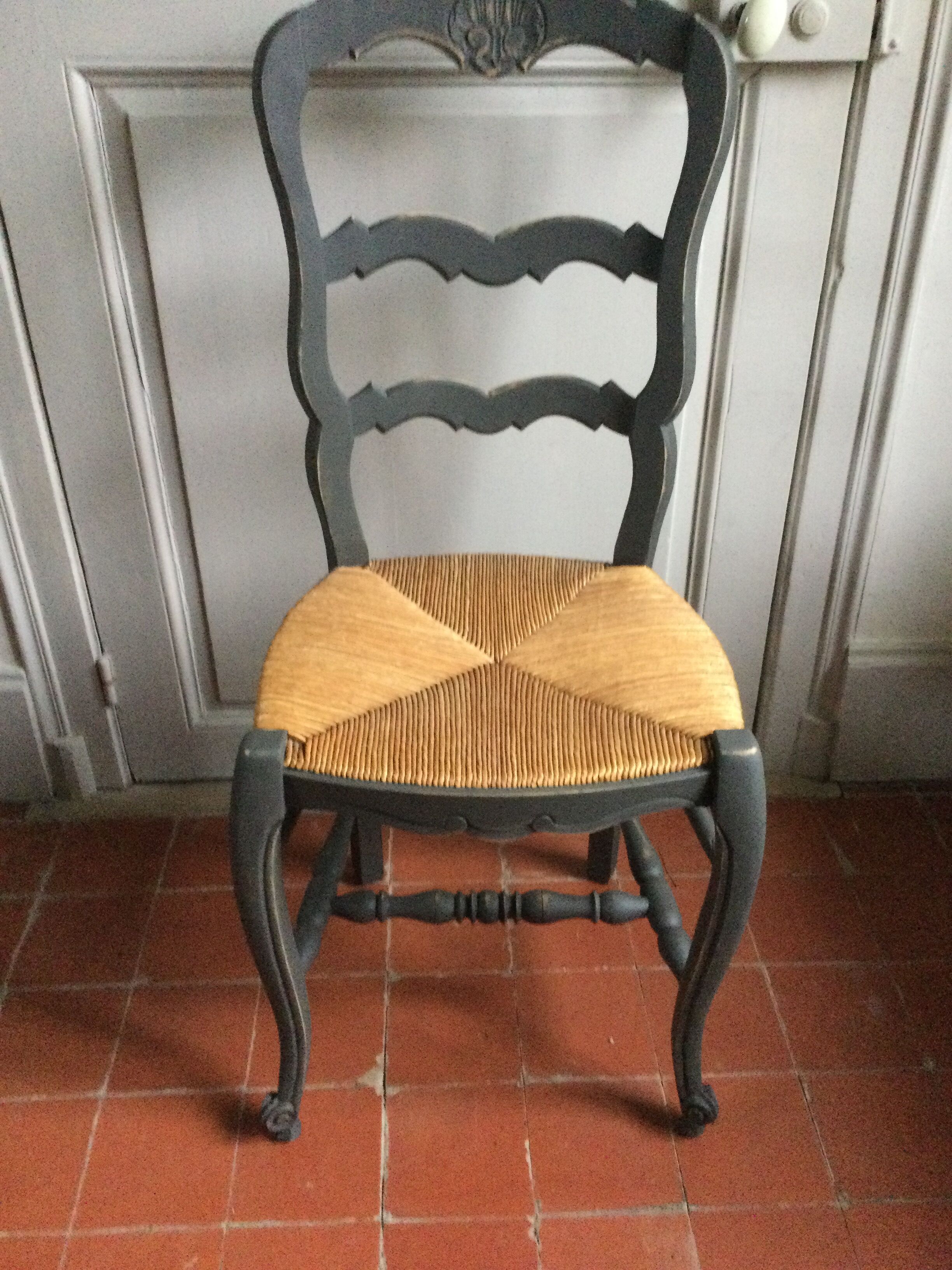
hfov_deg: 45.4
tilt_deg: -32.1
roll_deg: -0.5
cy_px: 635
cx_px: 476
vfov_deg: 58.4
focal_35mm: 31
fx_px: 1137
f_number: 2.4
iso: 320
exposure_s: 1/17
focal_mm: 3.3
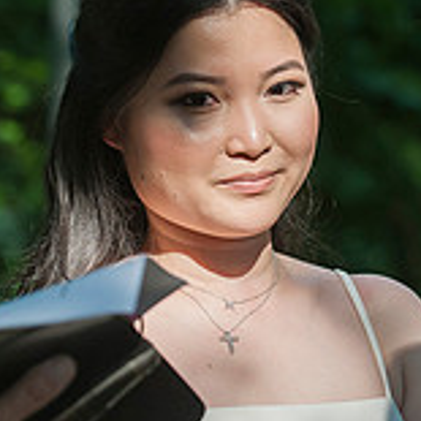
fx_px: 3935
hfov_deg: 6.1
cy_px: 152
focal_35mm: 286
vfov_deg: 6.1
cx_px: 130
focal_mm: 90
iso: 800
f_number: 3.5
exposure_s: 1/3200
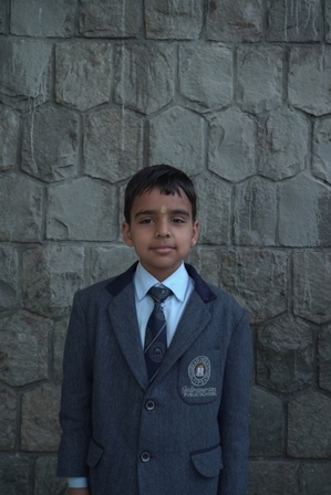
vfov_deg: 37.5
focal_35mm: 53
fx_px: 730
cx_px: 166
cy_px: 248
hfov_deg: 25.5
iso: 400
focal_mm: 53
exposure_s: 1/125
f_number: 9
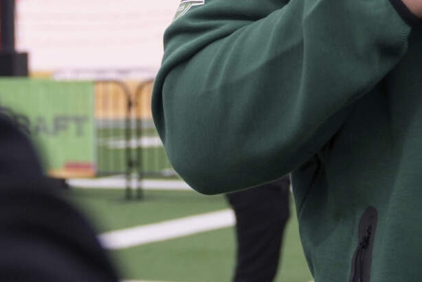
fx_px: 1841
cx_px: 244
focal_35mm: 157
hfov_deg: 13.1
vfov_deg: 8.7
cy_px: -46
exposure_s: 1/1000
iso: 250
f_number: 3.2
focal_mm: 32
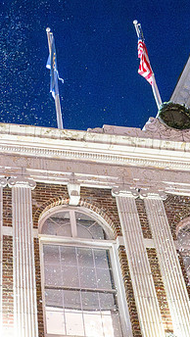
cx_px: 4
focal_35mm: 60
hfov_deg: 19.6
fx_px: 536
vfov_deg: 34.9
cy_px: 158
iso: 25600
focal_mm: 23
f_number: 2.8
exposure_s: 1/60
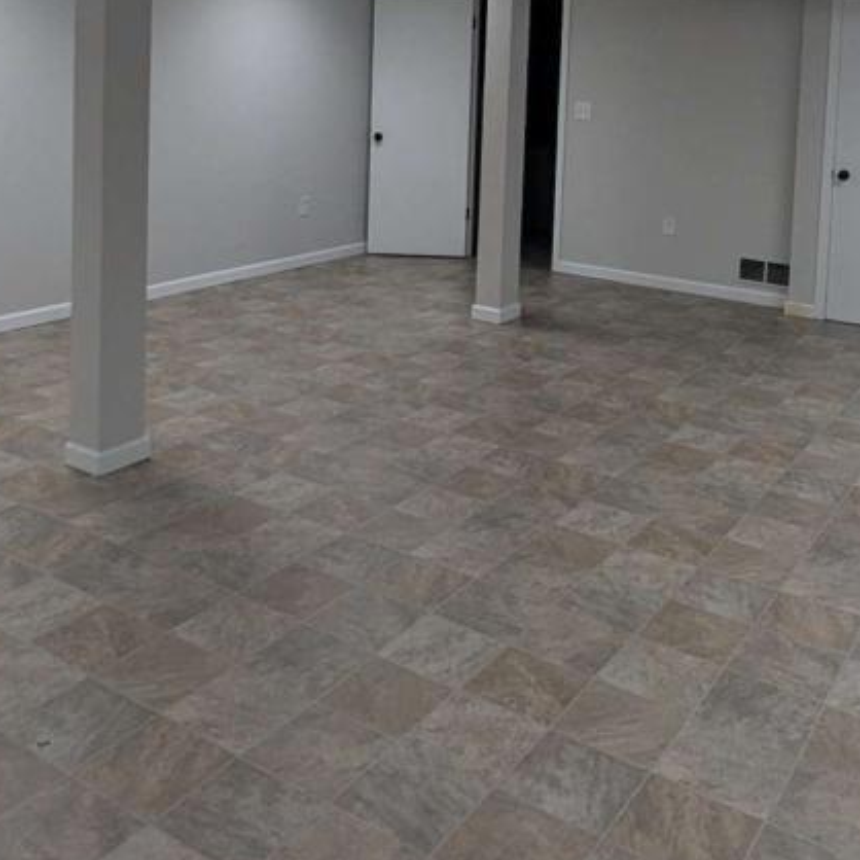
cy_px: 96
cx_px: 416
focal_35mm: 33
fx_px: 928
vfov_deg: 45.4
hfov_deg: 49.7
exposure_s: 1/120
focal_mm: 1.95
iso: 41
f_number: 2.2
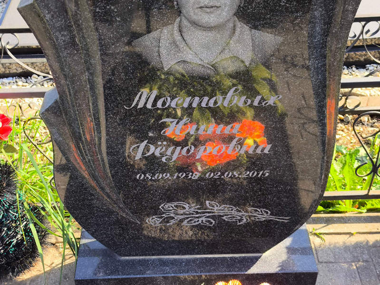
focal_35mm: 50
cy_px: 142
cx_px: 190
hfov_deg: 38.2
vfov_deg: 29.1
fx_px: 549
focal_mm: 4.71
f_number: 1.7
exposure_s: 1/251
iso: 50
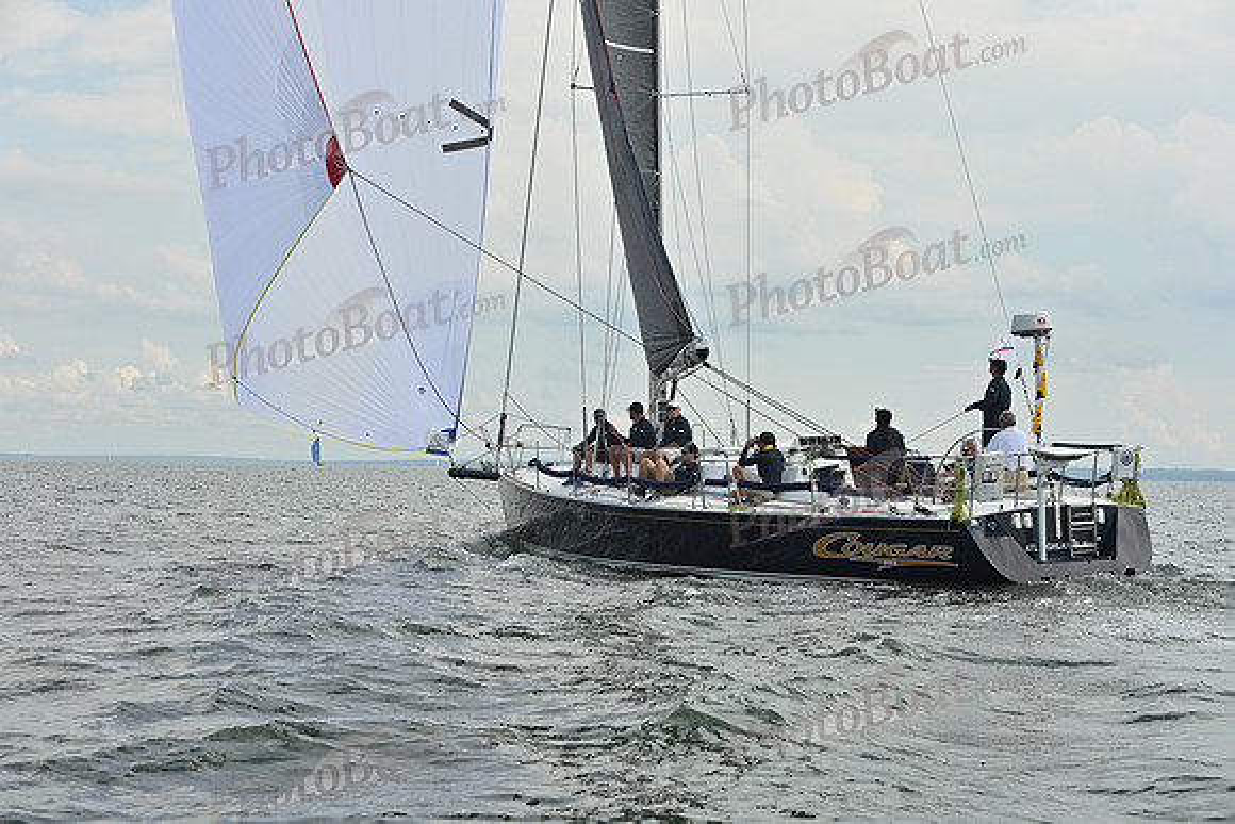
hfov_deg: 28.8
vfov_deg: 19.5
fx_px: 2402
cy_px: 412
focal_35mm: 70
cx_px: 618
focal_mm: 70
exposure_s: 1/1600
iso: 320
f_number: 7.1
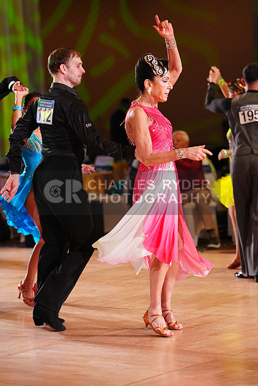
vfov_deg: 17.1
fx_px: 1289
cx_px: 129
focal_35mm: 120
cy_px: 193
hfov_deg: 11.4
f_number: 2.8
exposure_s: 1/500
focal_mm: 120
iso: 2000
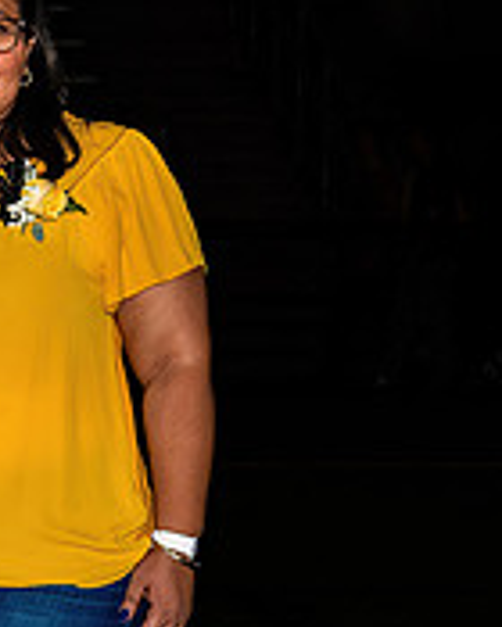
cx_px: -509
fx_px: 4141
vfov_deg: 8.7
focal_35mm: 223
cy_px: 464
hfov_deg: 6.7
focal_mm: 38
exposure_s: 1/200
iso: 320
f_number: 5
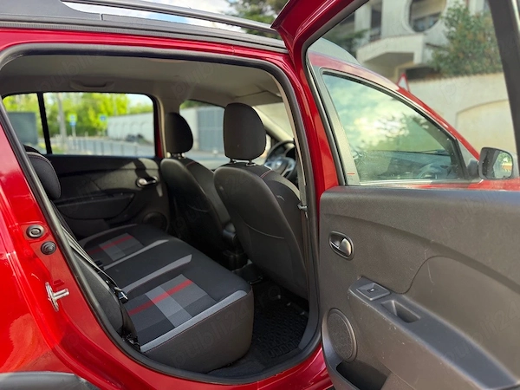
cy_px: 195
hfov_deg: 71.6
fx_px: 361
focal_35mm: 24
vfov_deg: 56.8
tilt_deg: -10.3
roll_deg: +0.5
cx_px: 260
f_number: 1.78
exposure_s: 1/309
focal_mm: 6.76
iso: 100
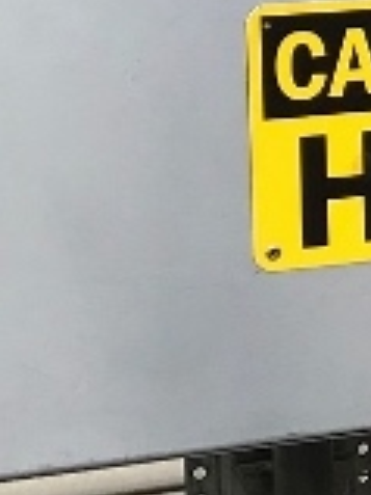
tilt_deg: -7.5
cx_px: 895
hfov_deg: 7.7
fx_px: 2576
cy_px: 47
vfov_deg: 10.9
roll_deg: -0.4
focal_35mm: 180
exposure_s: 1/176
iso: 20
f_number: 1.8
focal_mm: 3.99
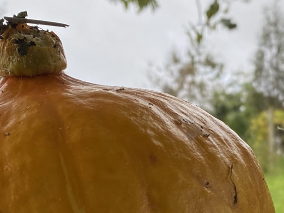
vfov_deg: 15.4
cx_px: 211
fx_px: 763
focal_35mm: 93
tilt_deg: +1.8
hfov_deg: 20.9
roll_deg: +1.3
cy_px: 236
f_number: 1.8
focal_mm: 4.25
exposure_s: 1/251
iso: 32
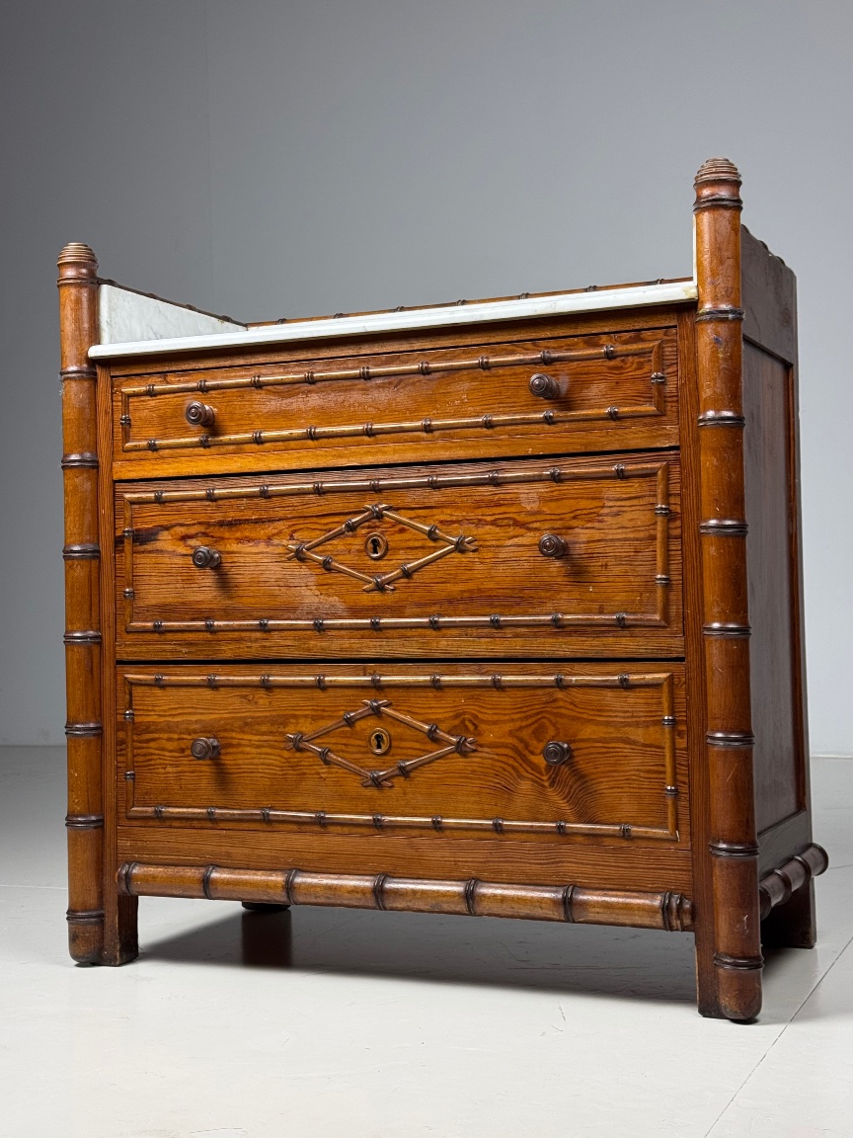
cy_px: 557
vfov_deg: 38.2
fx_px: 1643
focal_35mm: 50
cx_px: 420
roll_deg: +1.9
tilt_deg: +2.3
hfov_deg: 29.1
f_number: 1.78
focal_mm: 6.76
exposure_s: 1/50
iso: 100
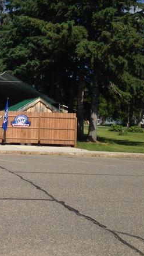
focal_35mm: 64
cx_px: -57
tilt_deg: -1.4
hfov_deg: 17.4
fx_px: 434
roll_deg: -1.7
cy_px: 117
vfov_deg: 32.8
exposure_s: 1/2262
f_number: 2.4
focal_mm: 4.12
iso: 50
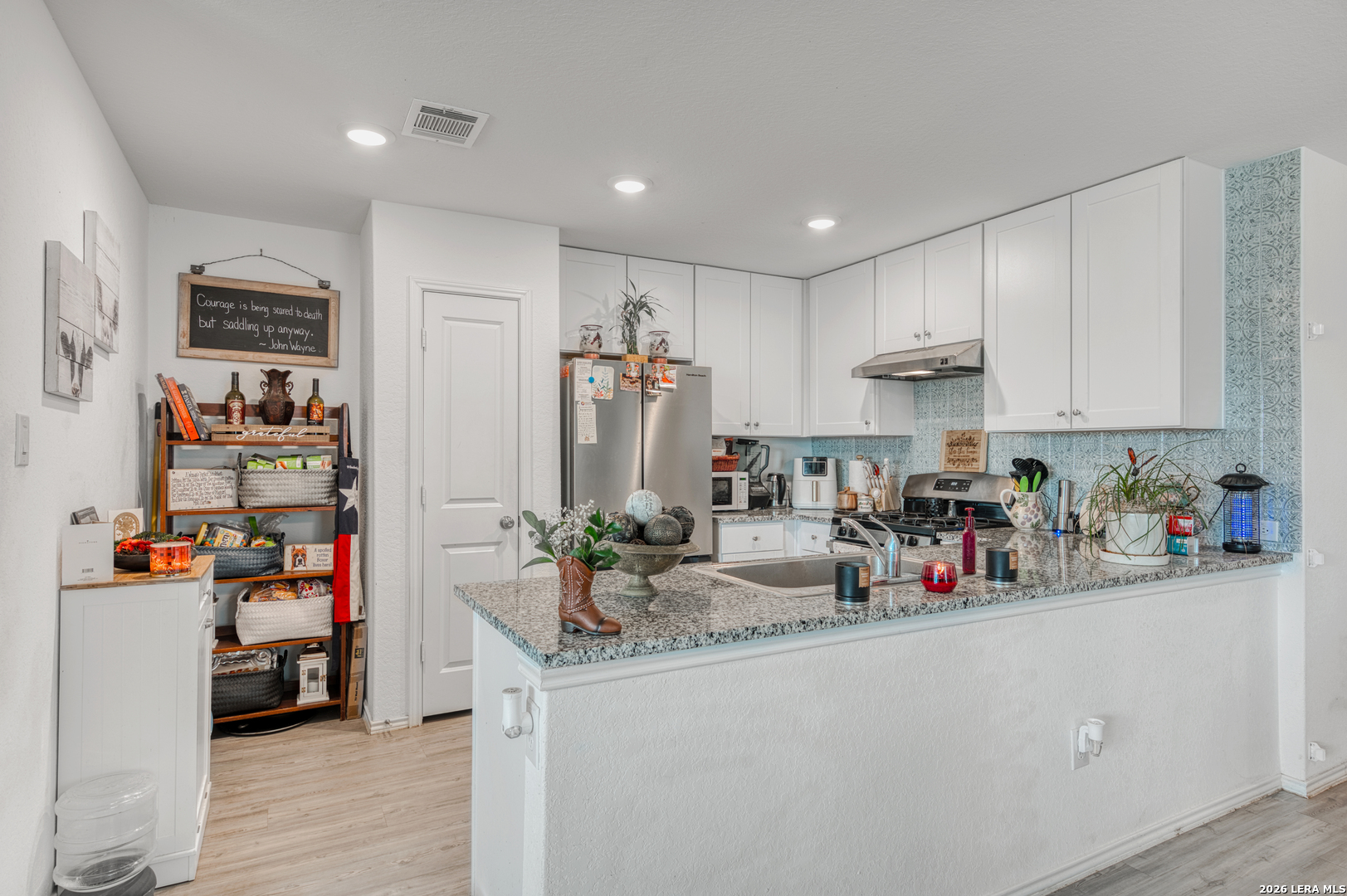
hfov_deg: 85.5
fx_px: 729
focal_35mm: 20
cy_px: 448
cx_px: 674
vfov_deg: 63.2
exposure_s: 1/6
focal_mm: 19.5
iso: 200
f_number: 8
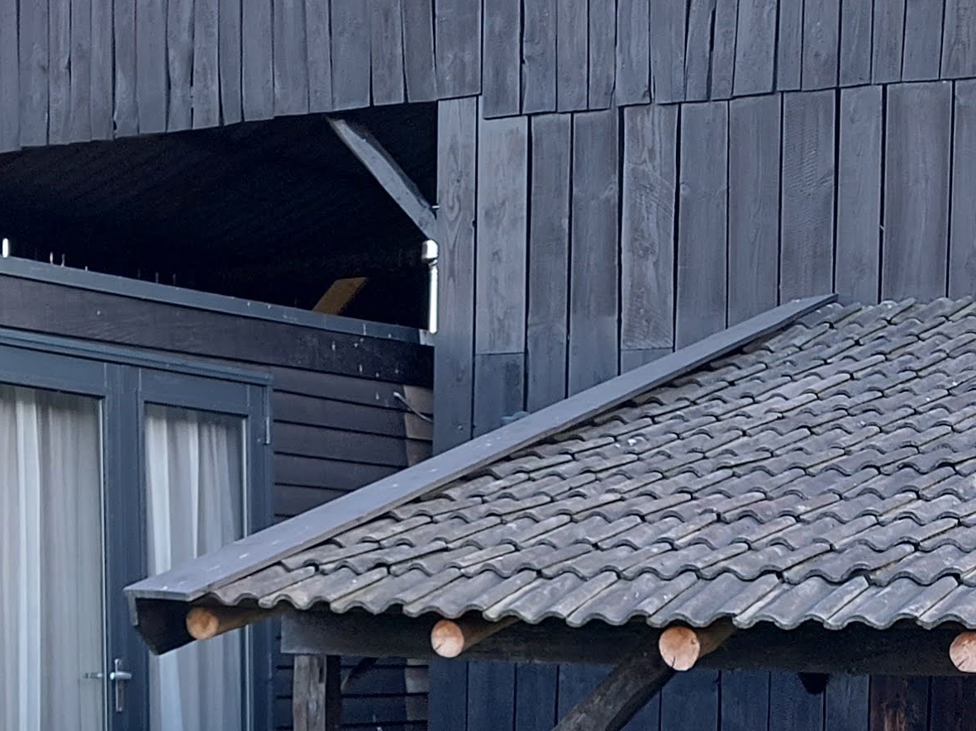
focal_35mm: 94
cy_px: 802
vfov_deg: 15.3
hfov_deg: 20.9
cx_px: 453
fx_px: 2650
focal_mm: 5.23
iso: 32
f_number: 1.8
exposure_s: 1/50
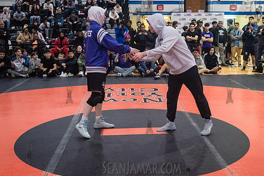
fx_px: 352
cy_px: 63
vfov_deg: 27.9
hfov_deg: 41.1
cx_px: 149
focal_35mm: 48
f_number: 4
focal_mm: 35
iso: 8000
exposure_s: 1/400
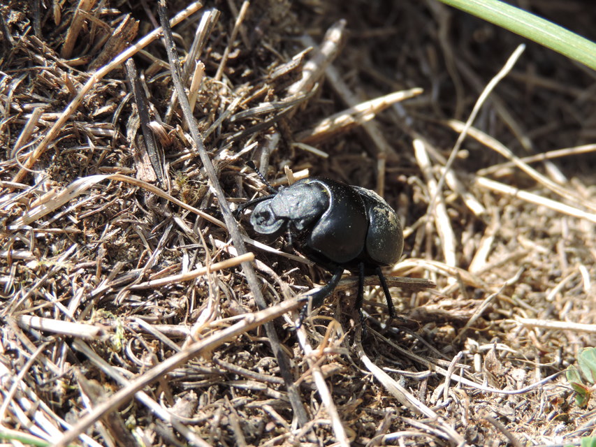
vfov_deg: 21.0
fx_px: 1205
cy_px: 224
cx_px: 298
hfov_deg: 27.8
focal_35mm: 70
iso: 80
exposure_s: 1/200
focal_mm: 12.4
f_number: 3.9
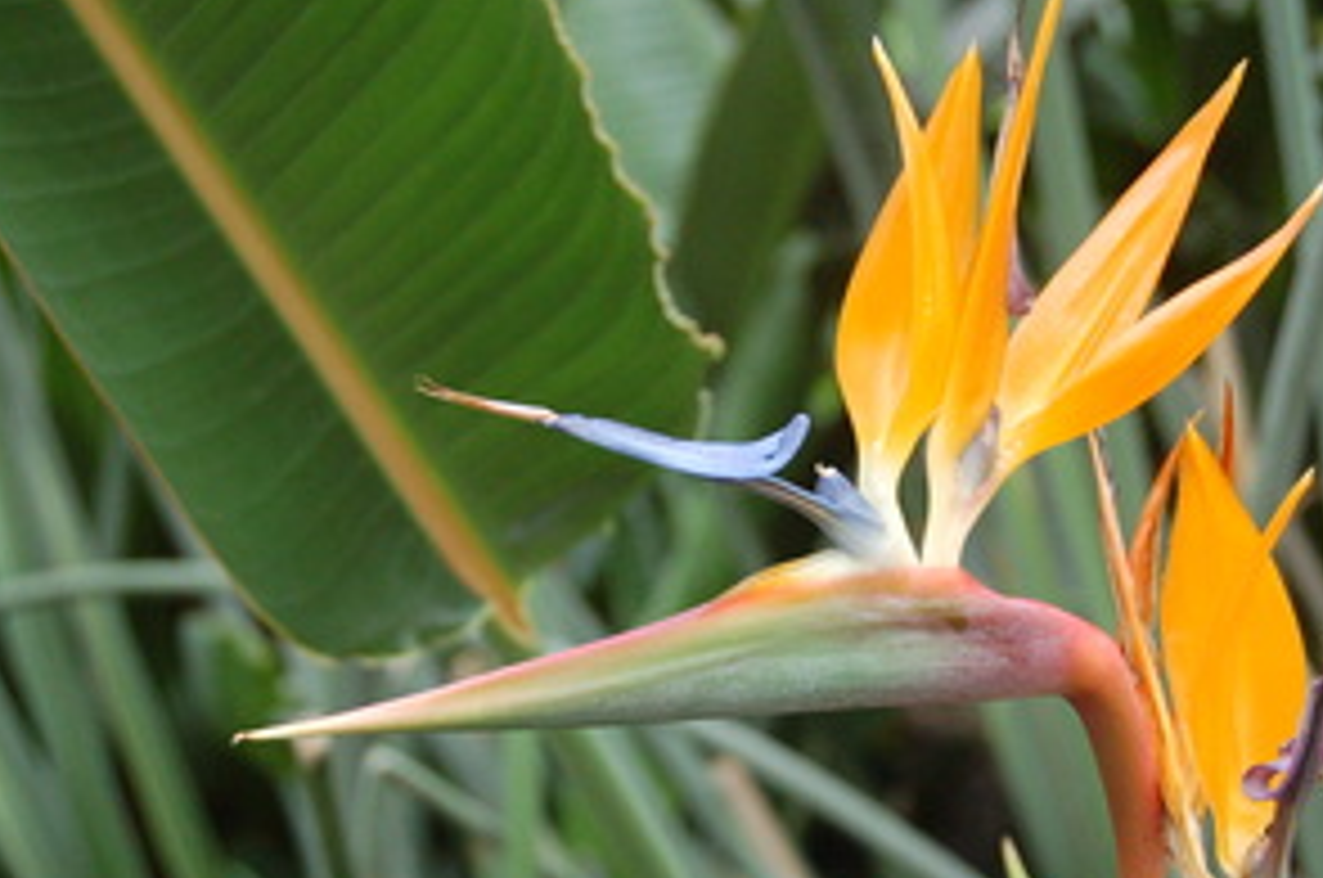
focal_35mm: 115
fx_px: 4214
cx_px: 783
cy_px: 576
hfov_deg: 17.8
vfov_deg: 11.9
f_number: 5.3
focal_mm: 45
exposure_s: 1/60
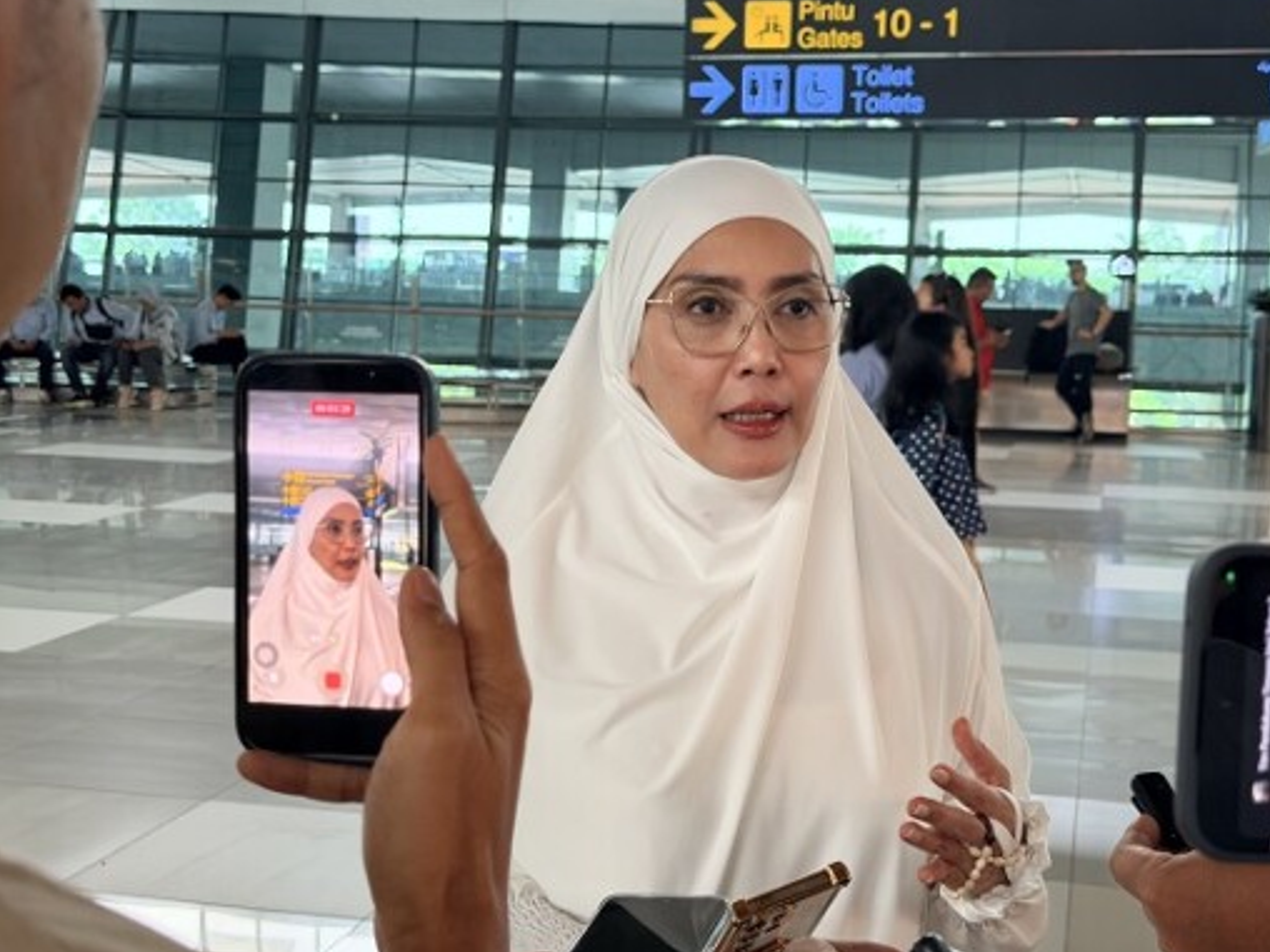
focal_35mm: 51
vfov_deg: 28.6
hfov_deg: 37.5
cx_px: 670
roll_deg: -1.1
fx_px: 1871
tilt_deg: -6.6
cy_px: 466
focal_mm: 6.76
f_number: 1.78
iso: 160
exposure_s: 1/100
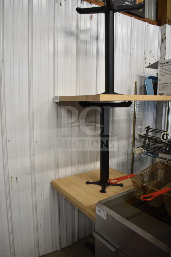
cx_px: 86
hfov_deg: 47.9
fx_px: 192
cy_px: 128
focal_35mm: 27
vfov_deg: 67.4
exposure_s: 1/30
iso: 560
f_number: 3.5
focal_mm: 18
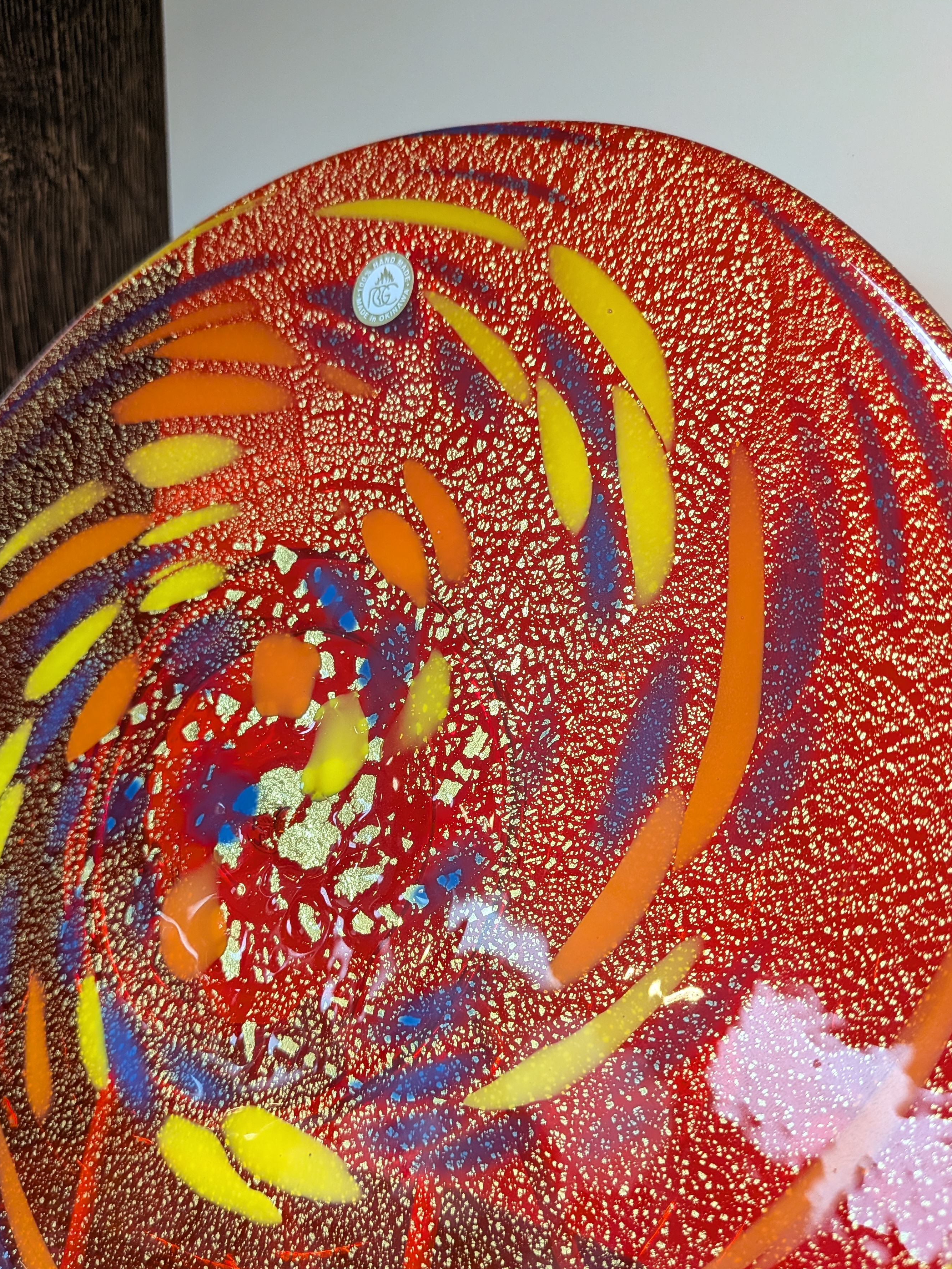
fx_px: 990
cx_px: 424
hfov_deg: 51.3
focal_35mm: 27
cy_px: 689
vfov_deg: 65.2
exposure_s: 1/120
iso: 205
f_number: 1.7
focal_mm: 4.53
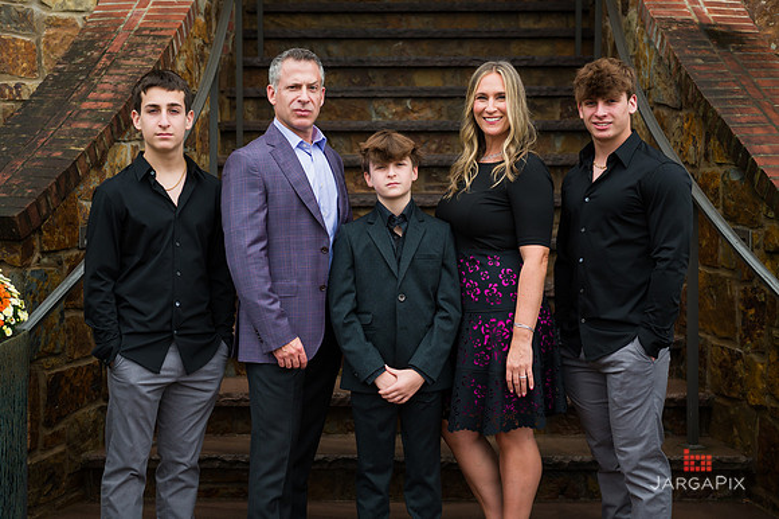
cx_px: 390
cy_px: 246
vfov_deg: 22.5
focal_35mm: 60
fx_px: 1302
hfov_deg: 33.3
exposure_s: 1/500
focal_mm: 56
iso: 320
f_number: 4
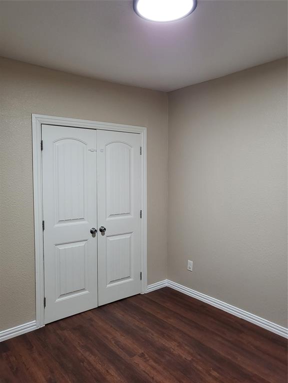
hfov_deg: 53.1
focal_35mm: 26
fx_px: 288
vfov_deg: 67.3
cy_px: 192
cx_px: 144
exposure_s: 1/60
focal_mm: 4.25
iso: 250
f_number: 1.8
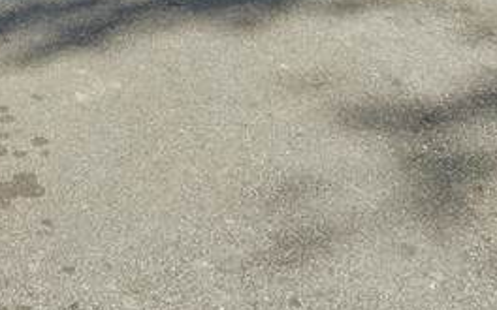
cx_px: -30
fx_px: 1070
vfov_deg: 12.5
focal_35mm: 79
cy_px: -457
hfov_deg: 24.6
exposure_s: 1/1600
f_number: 9
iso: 320
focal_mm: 16
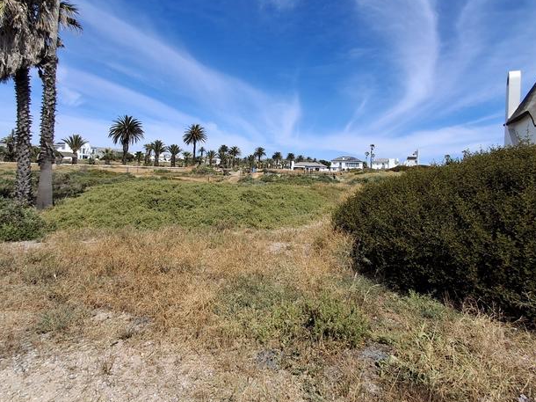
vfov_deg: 63.0
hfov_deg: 79.0
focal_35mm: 21
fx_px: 325
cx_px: 266
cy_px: 169
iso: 40
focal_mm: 1.64
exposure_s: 1/1718
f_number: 2.2
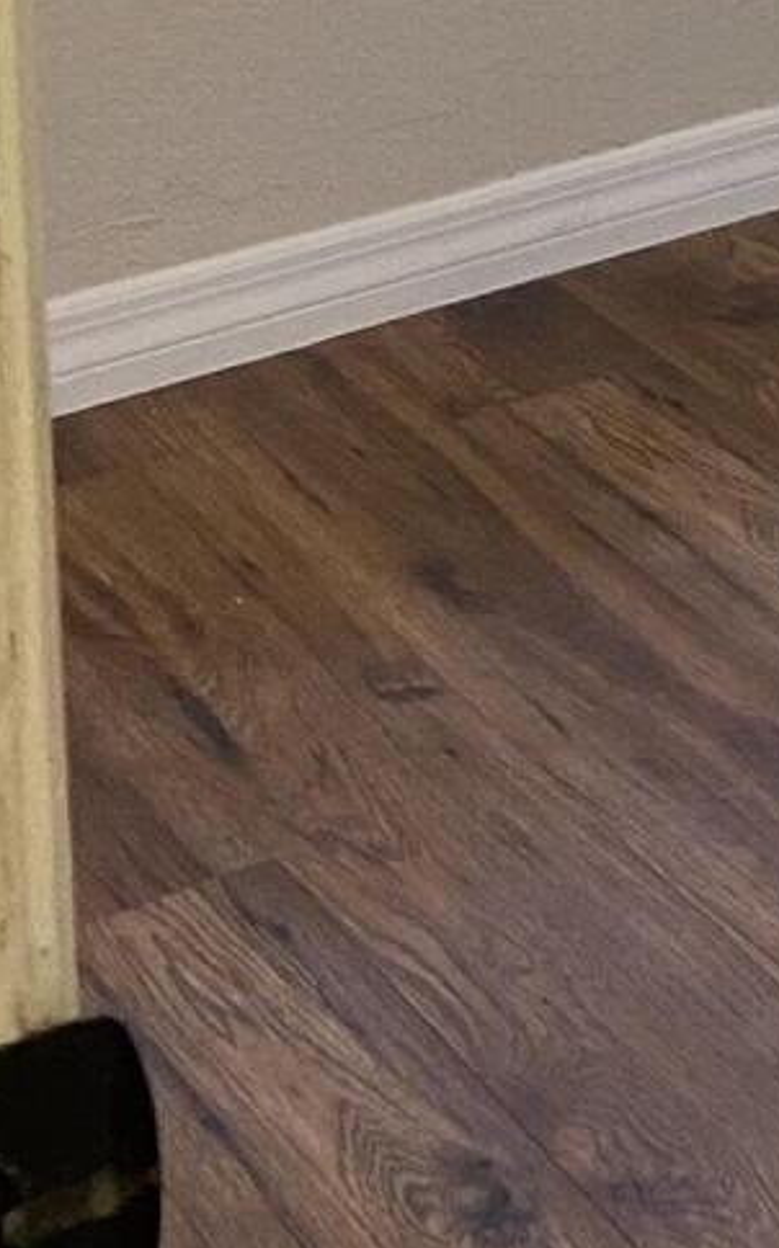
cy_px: -954
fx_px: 3877
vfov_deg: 15.8
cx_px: 1883
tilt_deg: -3.4
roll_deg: +0.2
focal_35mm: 114
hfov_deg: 10.0
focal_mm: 4.25
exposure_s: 1/60
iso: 250
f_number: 1.8
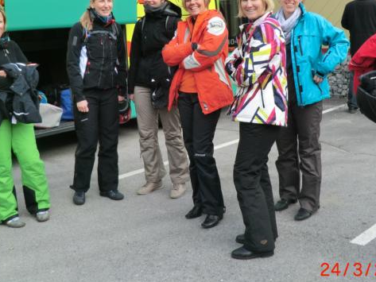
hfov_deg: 38.9
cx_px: 204
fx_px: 532
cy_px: 98
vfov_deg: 29.5
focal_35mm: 49
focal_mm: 5.2
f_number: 3.5
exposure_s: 1/160
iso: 80
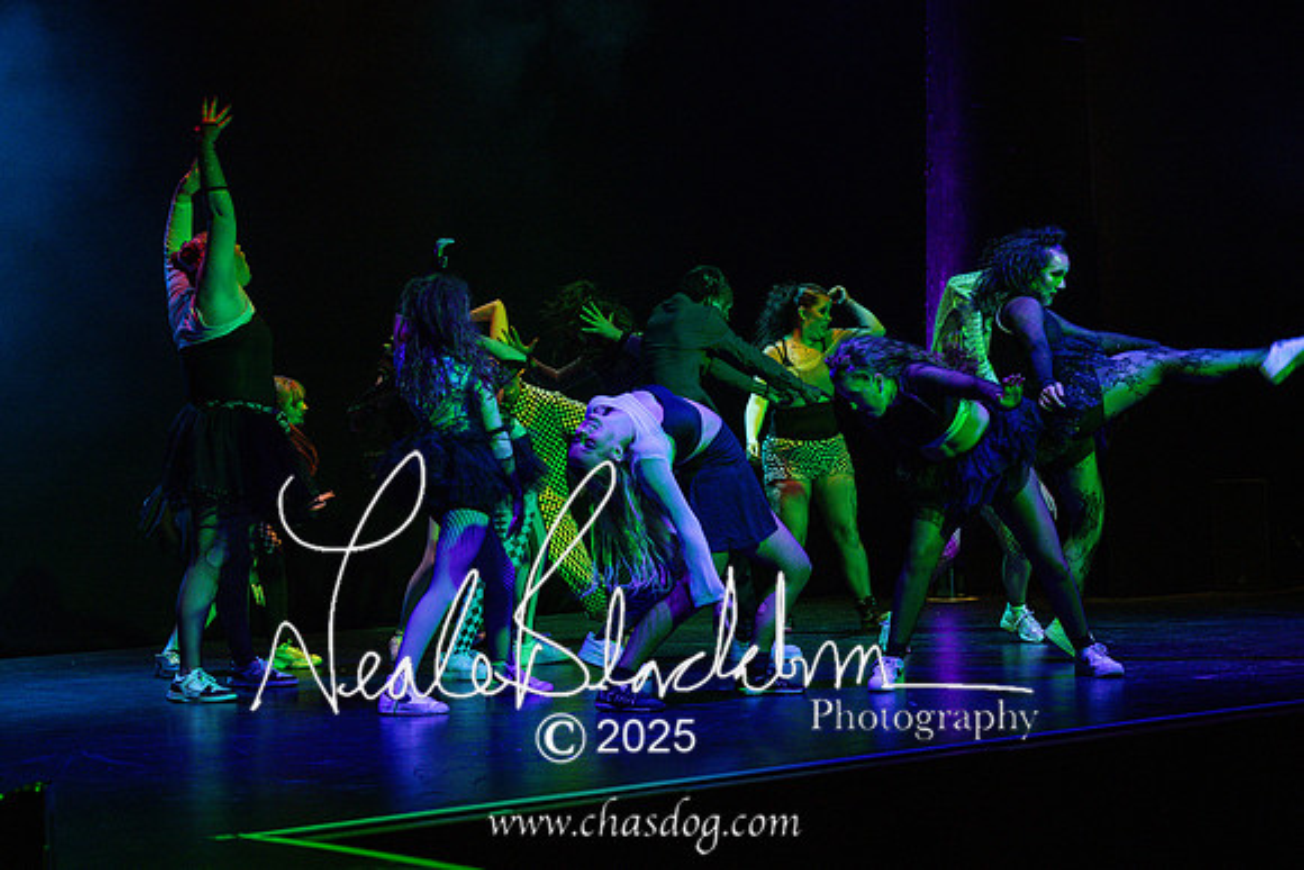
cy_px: 435
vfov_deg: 18.4
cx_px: 652
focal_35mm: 74
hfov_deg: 27.3
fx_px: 2681
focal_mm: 74
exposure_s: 1/500
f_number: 4
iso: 2000
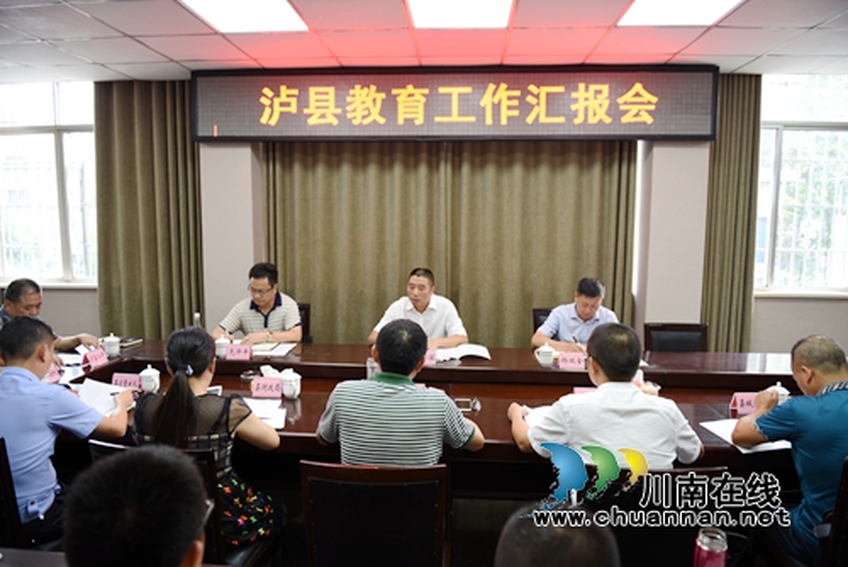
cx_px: 424
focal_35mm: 24
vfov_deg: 53.2
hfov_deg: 73.7
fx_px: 566
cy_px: 284
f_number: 2.8
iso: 125
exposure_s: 1/30
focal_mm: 24
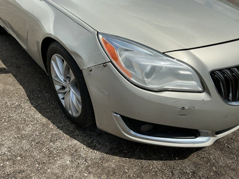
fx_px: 193
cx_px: 120
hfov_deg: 63.4
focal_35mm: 28
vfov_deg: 49.7
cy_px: 90
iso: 25
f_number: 1.8
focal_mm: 3
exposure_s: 1/2959
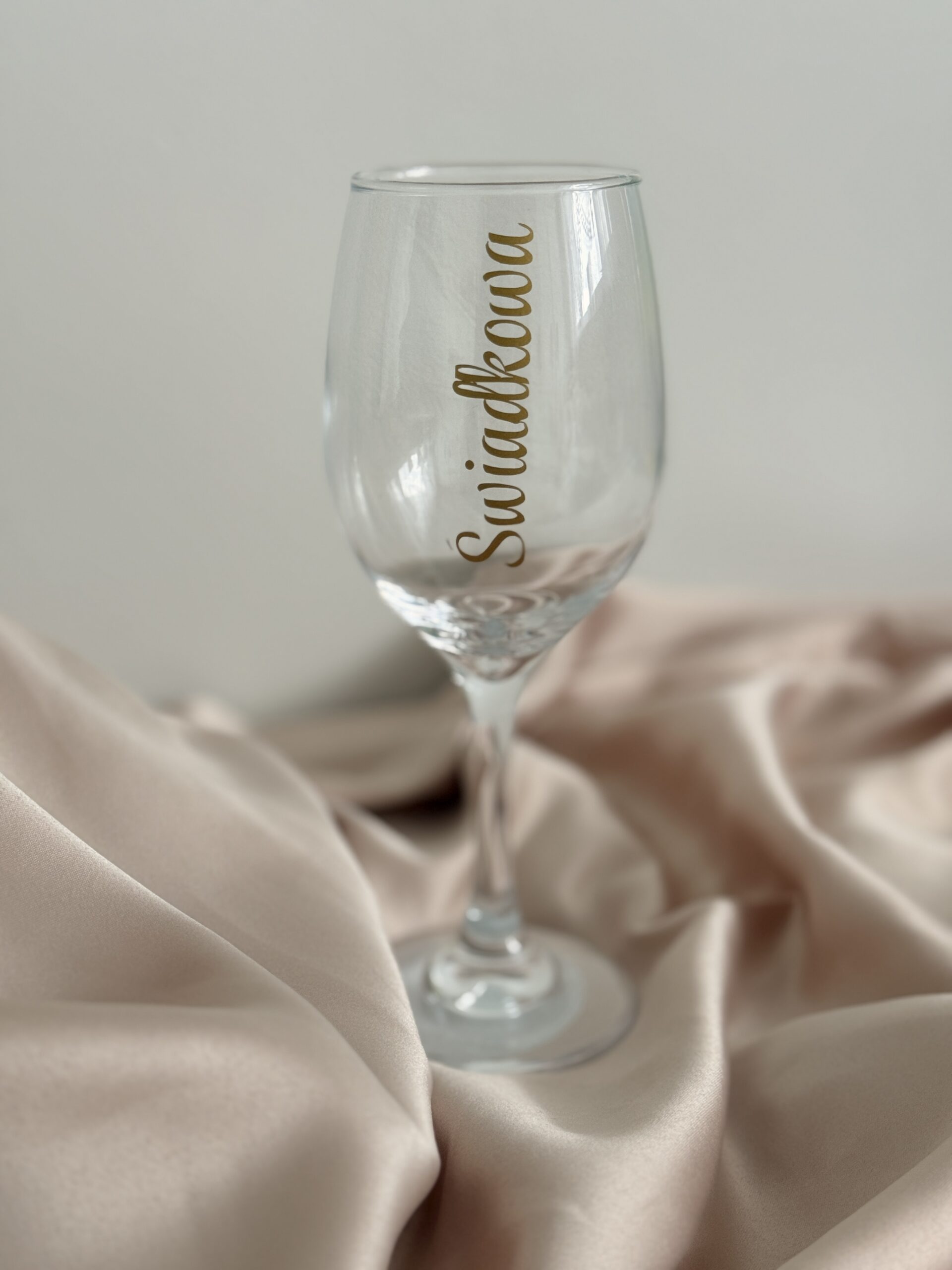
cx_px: 476
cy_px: 635
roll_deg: -0.3
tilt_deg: -18.8
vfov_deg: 39.7
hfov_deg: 30.3
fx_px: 1760
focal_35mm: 48
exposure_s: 1/113
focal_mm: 6.76
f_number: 1.78
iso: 100
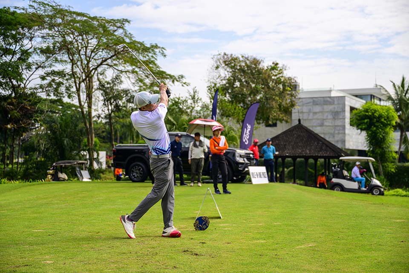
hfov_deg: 38.2
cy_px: 136
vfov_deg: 26.0
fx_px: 591
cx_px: 204
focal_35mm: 52
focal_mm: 52
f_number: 2.8
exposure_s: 1/4000
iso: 160
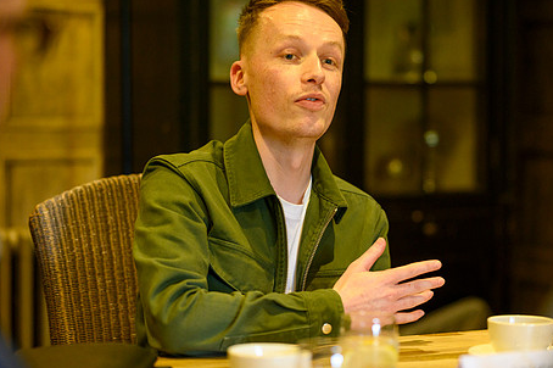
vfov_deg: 12.4
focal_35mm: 110
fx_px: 1688
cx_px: 345
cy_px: 162
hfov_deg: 18.6
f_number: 2
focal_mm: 85
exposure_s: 1/200
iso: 3200
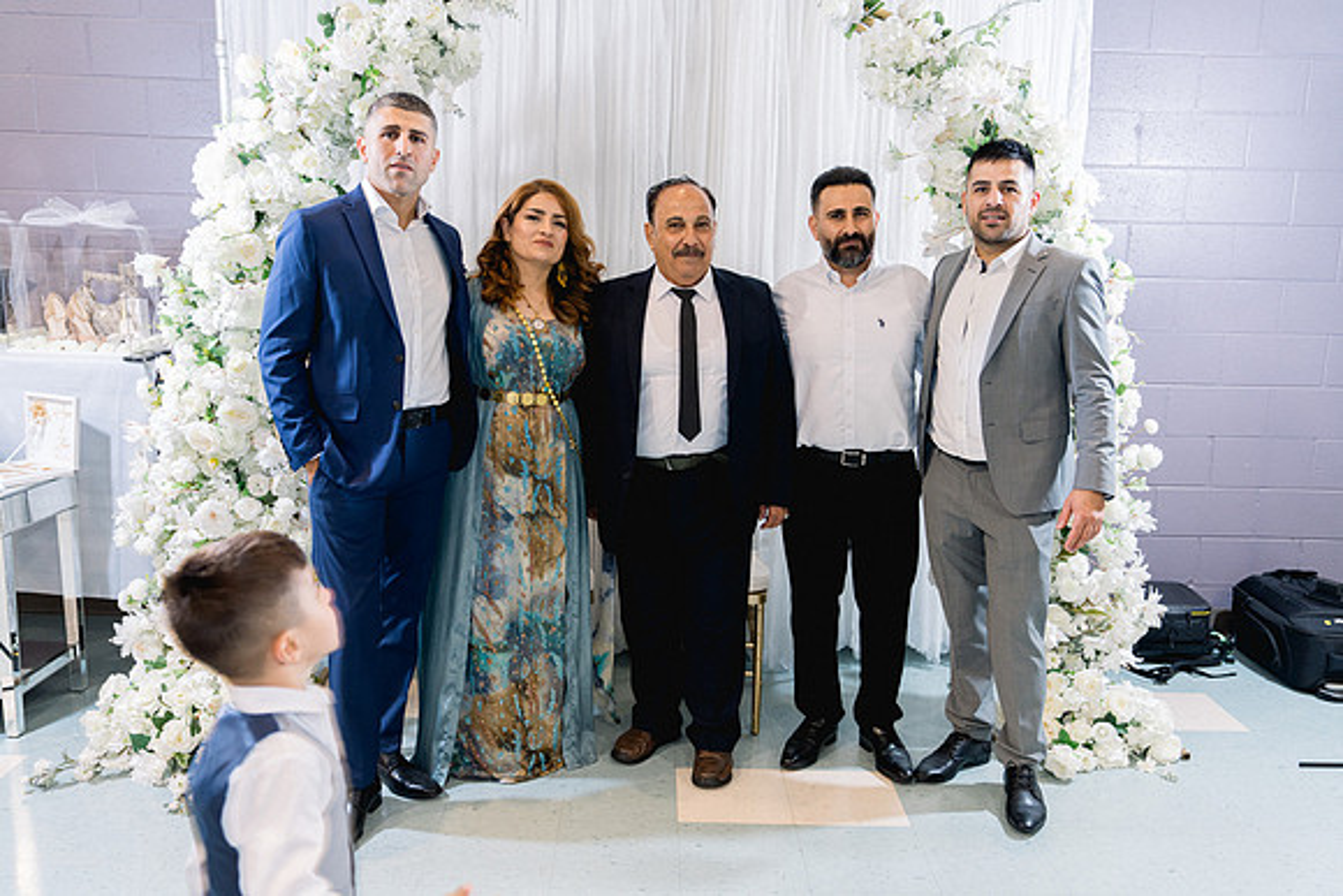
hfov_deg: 61.9
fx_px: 1119
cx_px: 672
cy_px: 448
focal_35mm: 30
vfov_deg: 43.6
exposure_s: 1/160
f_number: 2.8
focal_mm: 30
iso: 800
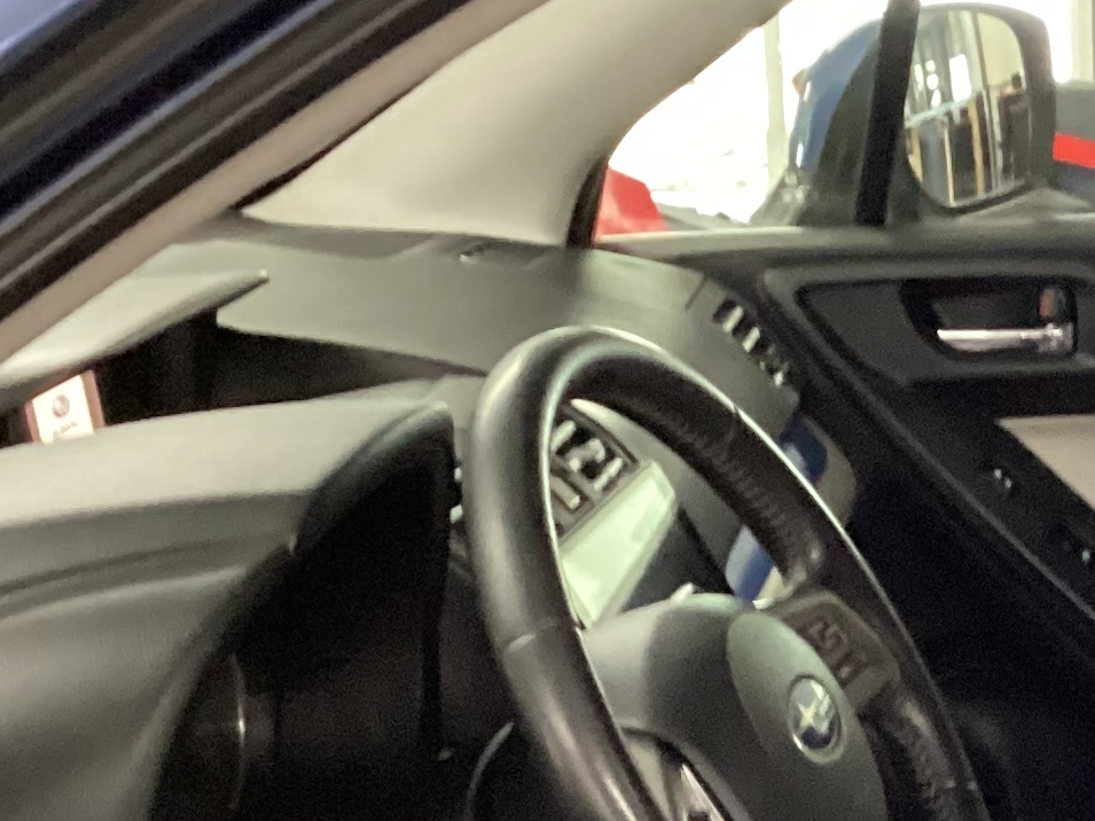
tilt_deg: -23.4
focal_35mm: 106
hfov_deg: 17.8
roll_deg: -0.2
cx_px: 1236
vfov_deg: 13.6
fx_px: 3353
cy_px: 937
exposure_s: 1/30
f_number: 2.4
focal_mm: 3.3
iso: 640
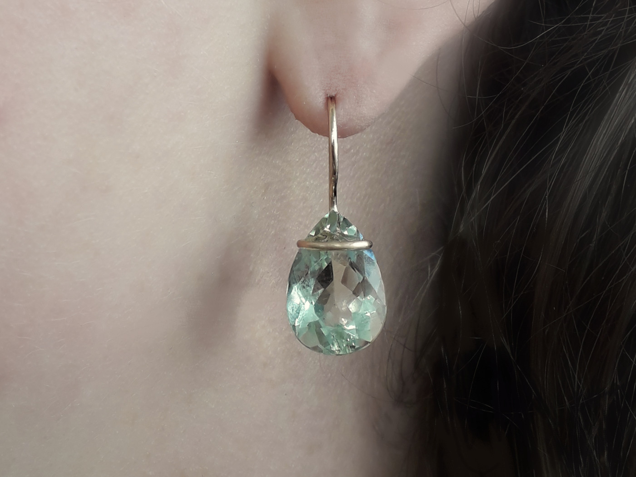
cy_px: 238
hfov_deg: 65.3
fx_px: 496
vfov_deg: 51.4
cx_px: 318
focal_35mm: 27
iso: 40
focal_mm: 3.6
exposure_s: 1/105
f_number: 1.9
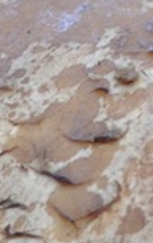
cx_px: 204
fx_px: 7278
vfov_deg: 1.9
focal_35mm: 1094
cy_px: 330
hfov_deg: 1.2
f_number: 5
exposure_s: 1/100
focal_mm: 122
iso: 400
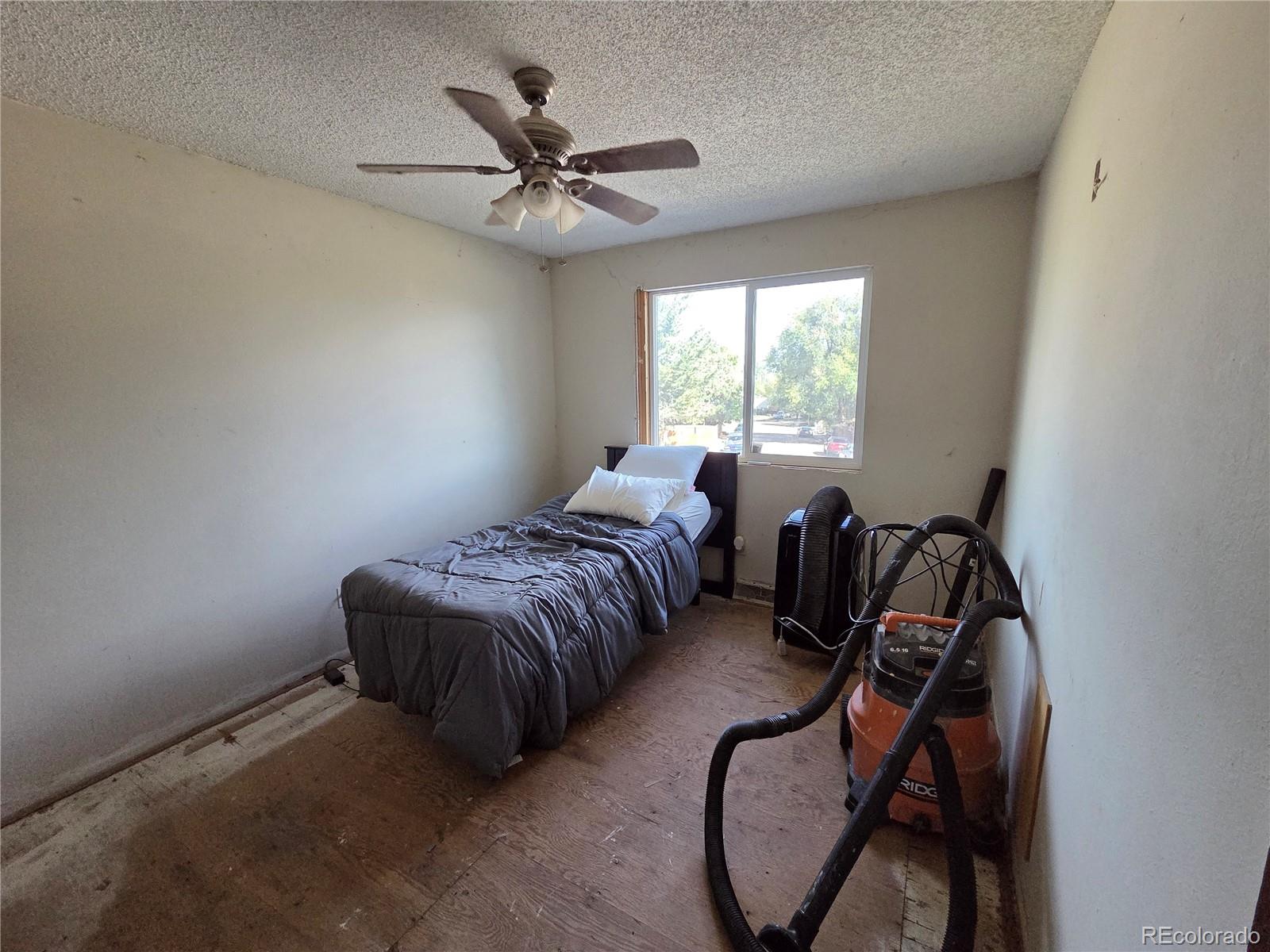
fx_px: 477
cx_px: 635
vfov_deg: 89.9
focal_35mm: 13
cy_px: 476
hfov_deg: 106.2
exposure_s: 1/359
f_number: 2.2
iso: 640
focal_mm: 2.2
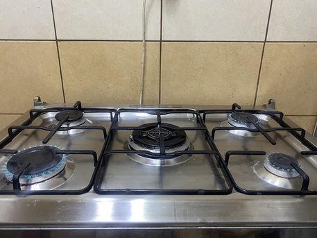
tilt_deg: -22.8
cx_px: 158
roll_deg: -0.2
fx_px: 238
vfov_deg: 53.1
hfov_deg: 67.3
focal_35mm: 26
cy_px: 119
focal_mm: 4.25
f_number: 1.8
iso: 160
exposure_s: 1/60
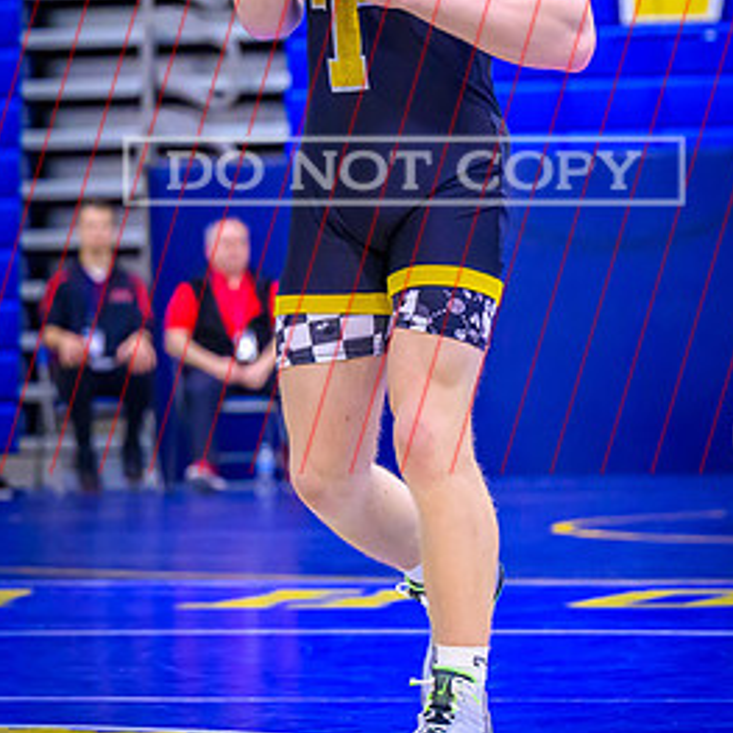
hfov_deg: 8.3
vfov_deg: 8.3
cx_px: 466
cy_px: 205
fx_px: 5055
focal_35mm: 211
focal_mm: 79
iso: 5000
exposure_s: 1/640
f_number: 2.8
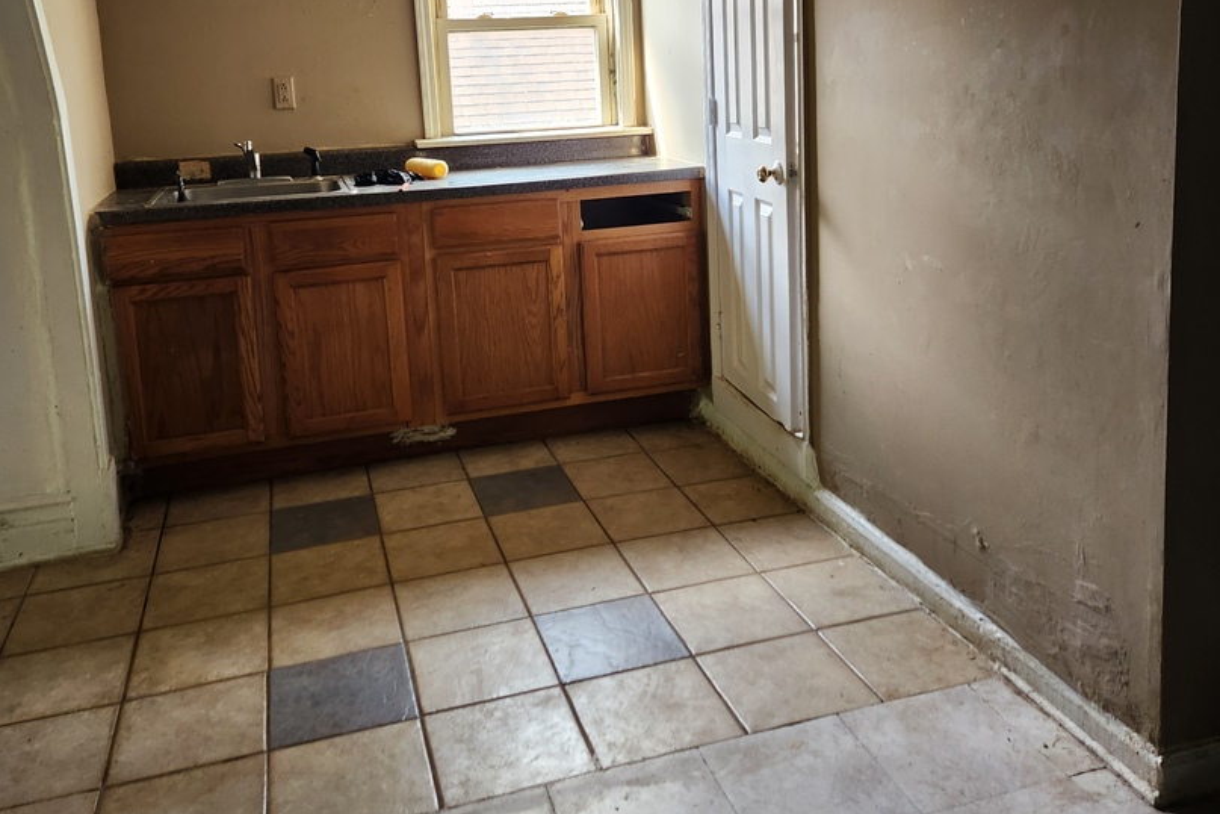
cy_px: 242
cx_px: 611
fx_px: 1084
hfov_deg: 58.7
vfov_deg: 40.4
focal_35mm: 32
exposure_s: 1/120
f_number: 1.8
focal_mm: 5.4
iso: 200
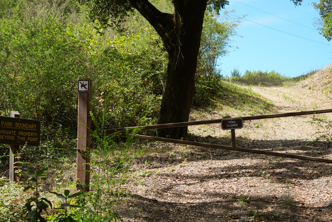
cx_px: 166
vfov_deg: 13.7
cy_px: 140
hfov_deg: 20.4
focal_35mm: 100
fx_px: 922
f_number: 5
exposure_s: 1/1000
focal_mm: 70
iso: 400
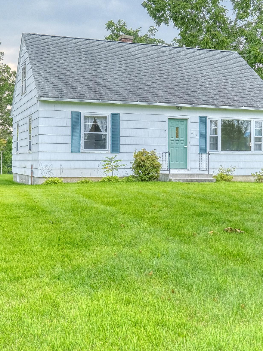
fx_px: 517
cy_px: 147
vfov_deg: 37.4
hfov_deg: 28.5
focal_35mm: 51
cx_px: 146
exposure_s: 1/85
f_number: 4
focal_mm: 19.1
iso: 400
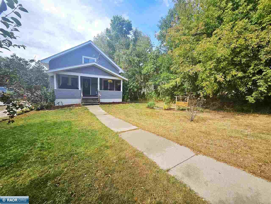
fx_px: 102
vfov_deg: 89.9
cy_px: 102
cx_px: 136
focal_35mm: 13
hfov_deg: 106.2
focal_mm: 1.7
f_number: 2.2
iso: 32
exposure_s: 1/532
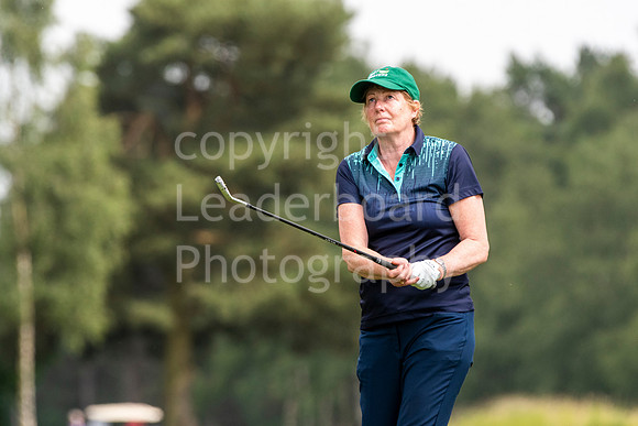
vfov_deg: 2.2
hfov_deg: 3.4
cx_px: 319
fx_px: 10901
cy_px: 213
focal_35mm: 615
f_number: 7.1
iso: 800
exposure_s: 1/1000
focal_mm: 410
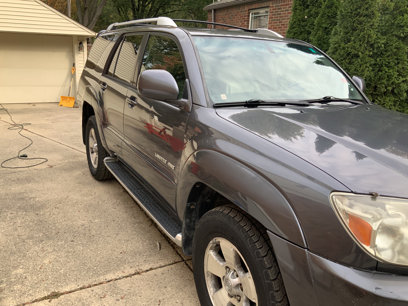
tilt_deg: -15.3
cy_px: 153
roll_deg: -2.3
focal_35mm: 29
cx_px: 204
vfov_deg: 48.2
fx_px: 342
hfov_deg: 61.7
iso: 16
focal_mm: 3
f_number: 1.8
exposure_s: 1/365
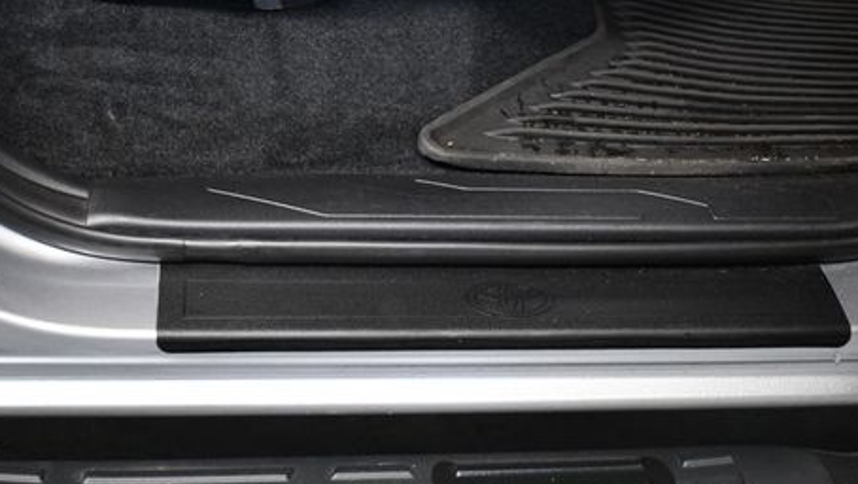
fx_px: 1343
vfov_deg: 20.4
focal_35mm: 59
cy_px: 265
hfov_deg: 35.4
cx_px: 427
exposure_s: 1/60
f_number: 4
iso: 3200
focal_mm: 27
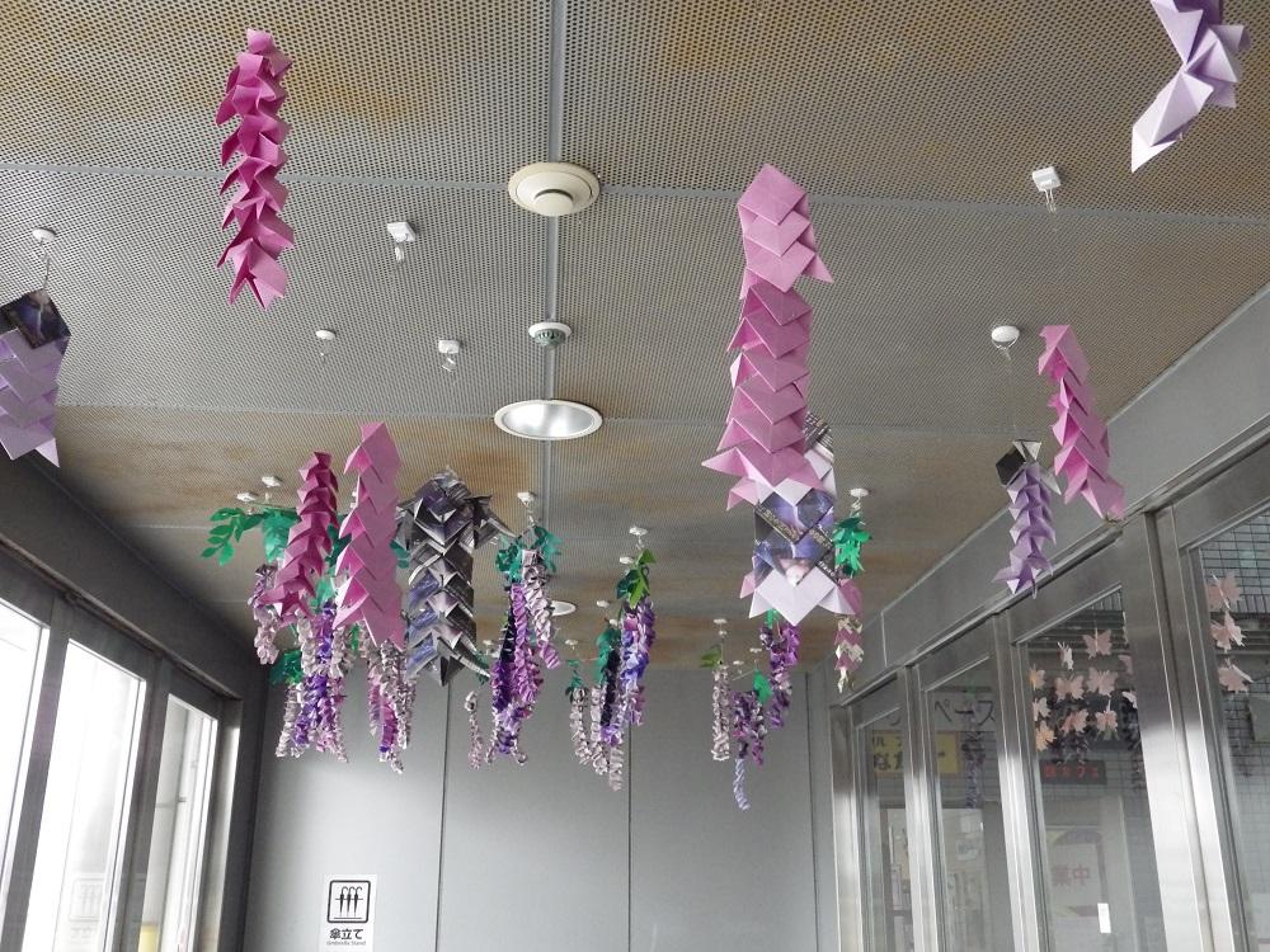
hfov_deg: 54.0
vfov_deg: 41.8
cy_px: 476
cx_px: 635
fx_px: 1247
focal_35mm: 34
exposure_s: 1/50
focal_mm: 6.2
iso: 640
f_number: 3.4
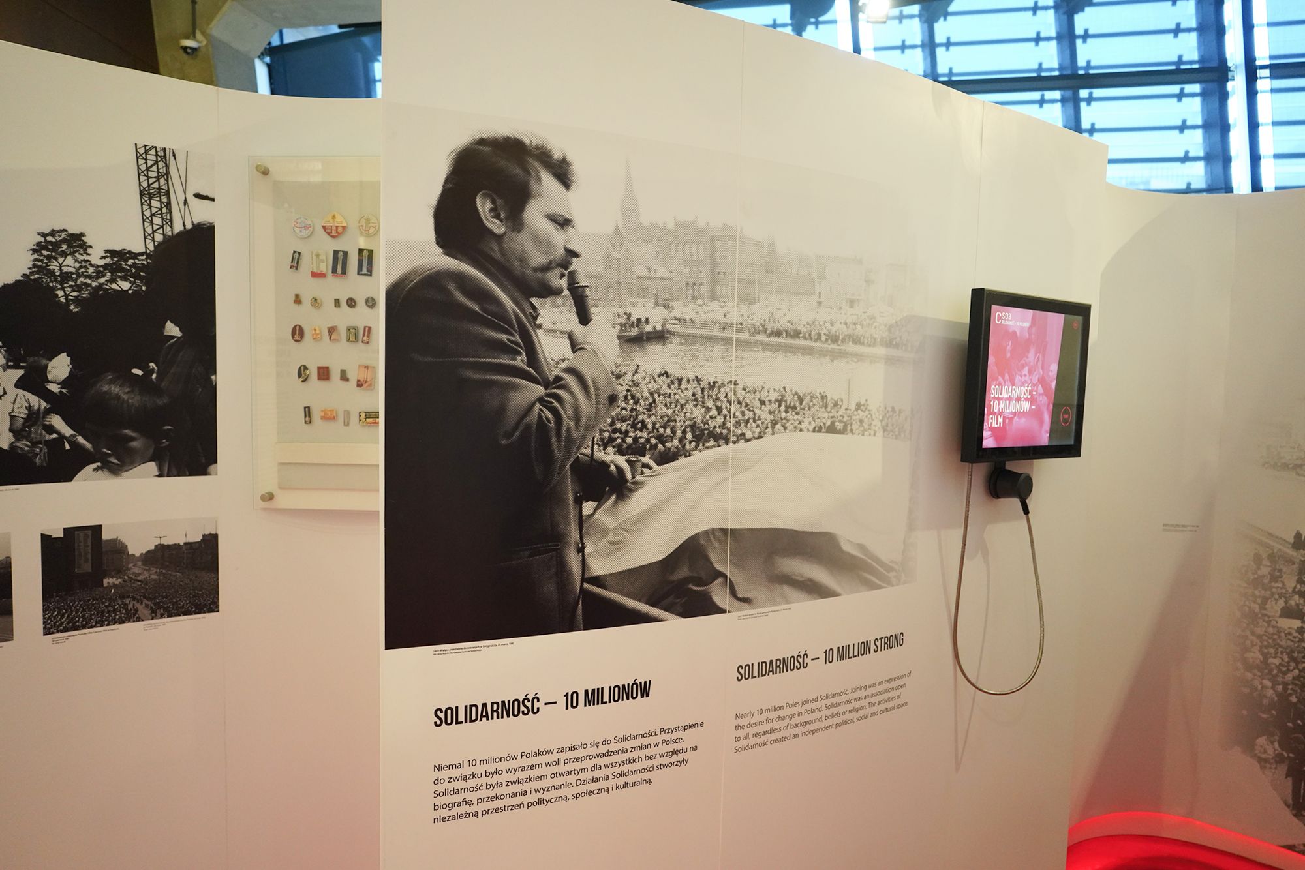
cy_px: 435
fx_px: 870
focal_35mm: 24
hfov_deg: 73.7
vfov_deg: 53.1
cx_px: 652
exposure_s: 1/80
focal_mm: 24
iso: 3200
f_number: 3.5
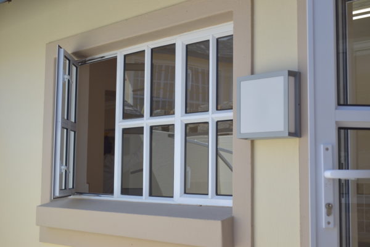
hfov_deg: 37.9
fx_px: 540
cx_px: 185
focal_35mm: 52
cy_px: 124
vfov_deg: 25.8
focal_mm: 35
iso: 100
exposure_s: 1/125
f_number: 5.6
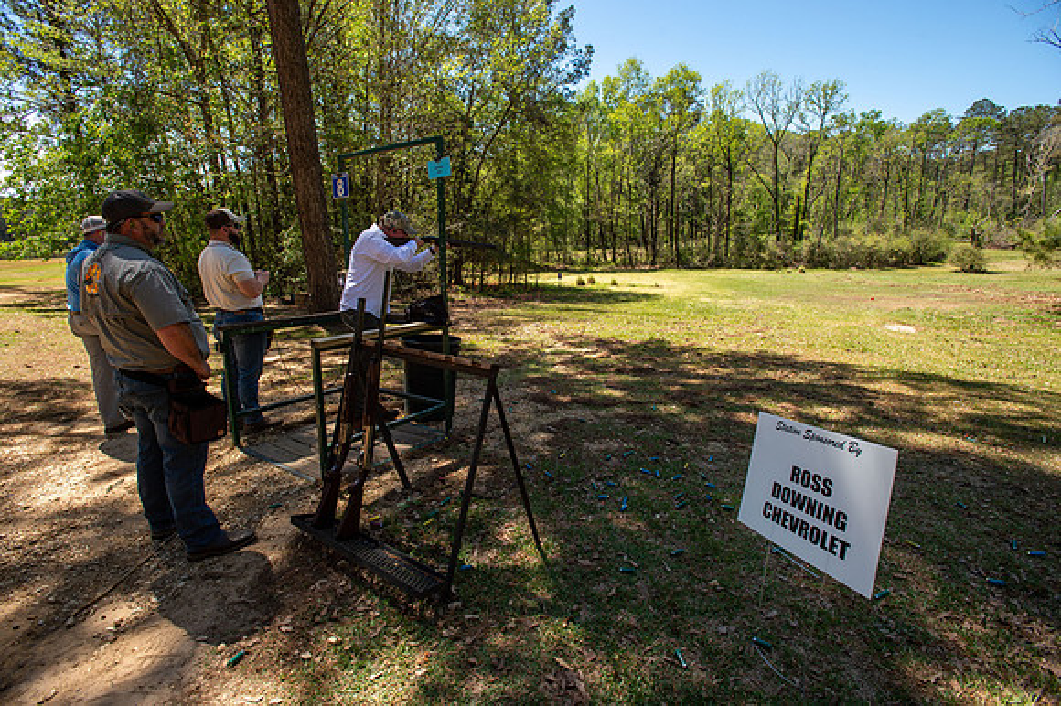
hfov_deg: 93.3
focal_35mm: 17
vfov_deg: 70.4
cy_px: 353
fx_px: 501
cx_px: 530
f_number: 7.1
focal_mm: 17
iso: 80
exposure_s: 1/250
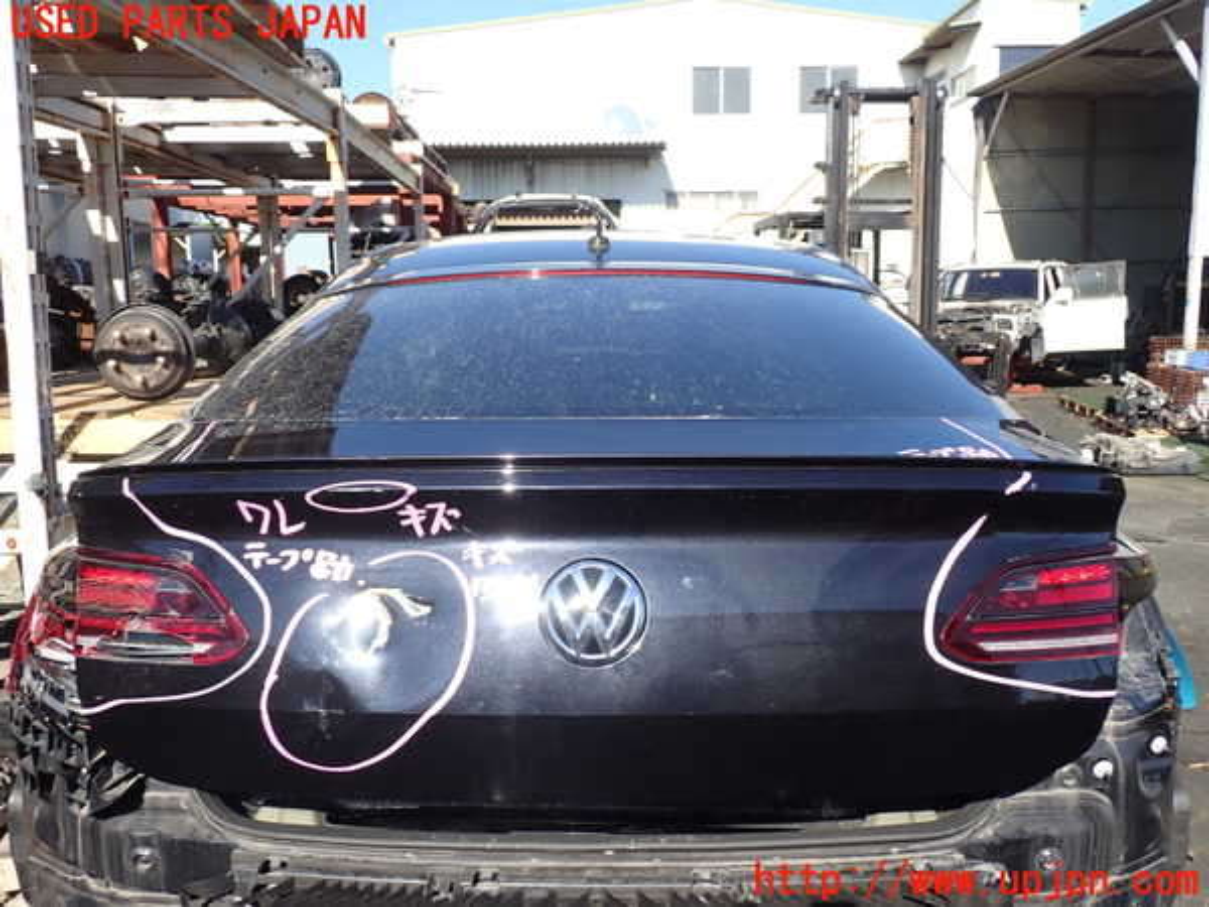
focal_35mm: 30
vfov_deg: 46.8
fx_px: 1048
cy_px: 454
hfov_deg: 60.0
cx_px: 604
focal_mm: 5.4
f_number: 3.2
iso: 100
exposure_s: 1/640
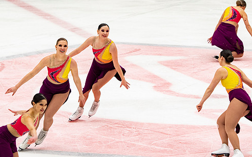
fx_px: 1668
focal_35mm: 243
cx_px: 93
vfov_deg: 5.4
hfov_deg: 8.6
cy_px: 50
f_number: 4
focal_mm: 112
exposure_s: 1/500
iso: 800
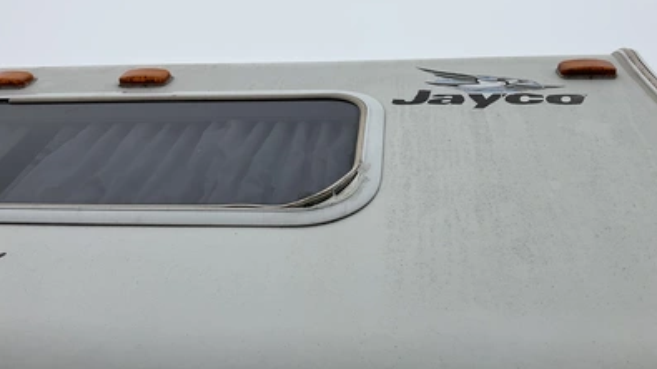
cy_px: 166
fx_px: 557
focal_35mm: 32
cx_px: 331
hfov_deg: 61.0
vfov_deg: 36.6
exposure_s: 1/4405
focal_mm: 3
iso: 25
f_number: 1.8
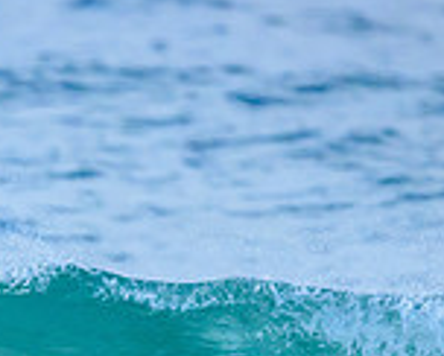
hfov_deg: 0.7
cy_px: 512
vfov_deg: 0.5
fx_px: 37591
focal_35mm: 2857
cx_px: -272
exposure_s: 1/2000
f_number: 6.3
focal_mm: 800
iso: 4000
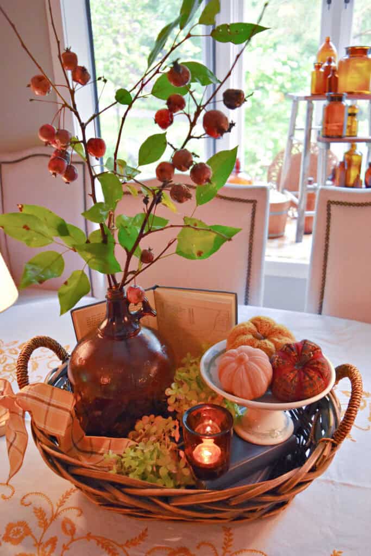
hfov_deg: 43.6
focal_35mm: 30
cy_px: 278
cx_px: 186
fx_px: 464
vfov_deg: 61.9
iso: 2000
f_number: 3.5
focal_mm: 20
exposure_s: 1/60
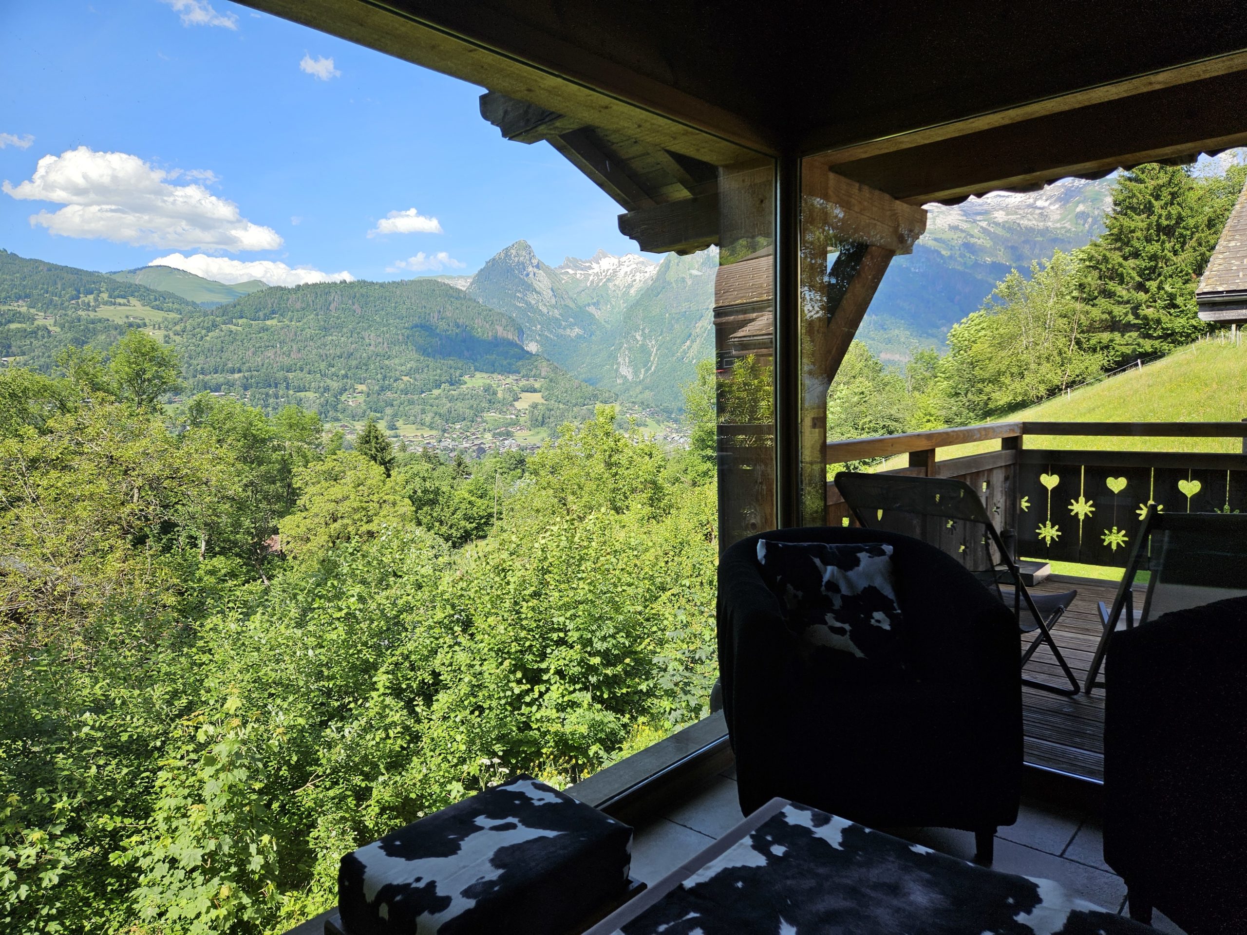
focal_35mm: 23
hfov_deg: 73.9
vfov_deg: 58.9
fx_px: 829
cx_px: 624
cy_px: 468
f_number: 1.8
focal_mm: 5.4
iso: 25
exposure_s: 1/634
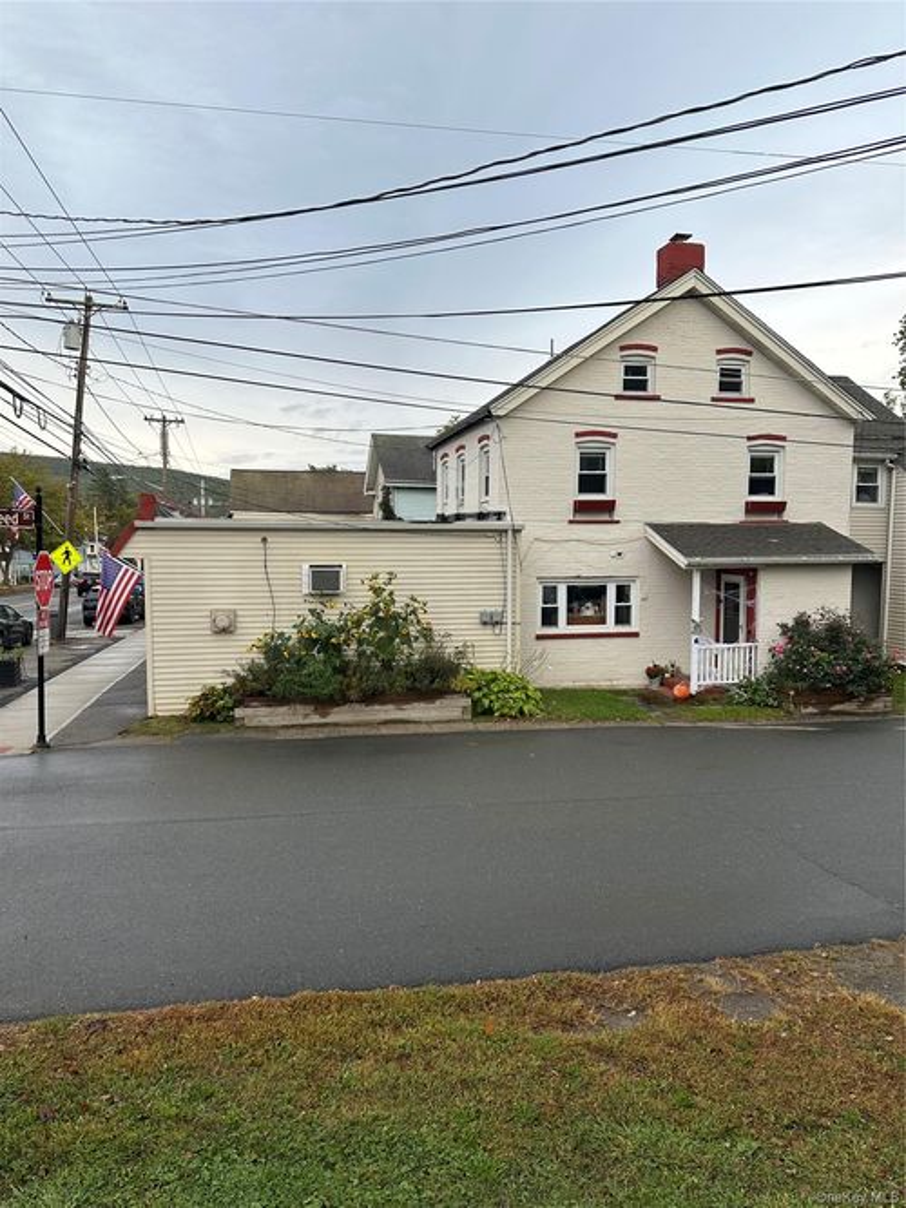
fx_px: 838
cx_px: 453
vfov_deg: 71.6
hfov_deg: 56.8
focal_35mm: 24
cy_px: 604
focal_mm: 6.86
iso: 64
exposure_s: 1/237
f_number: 1.78
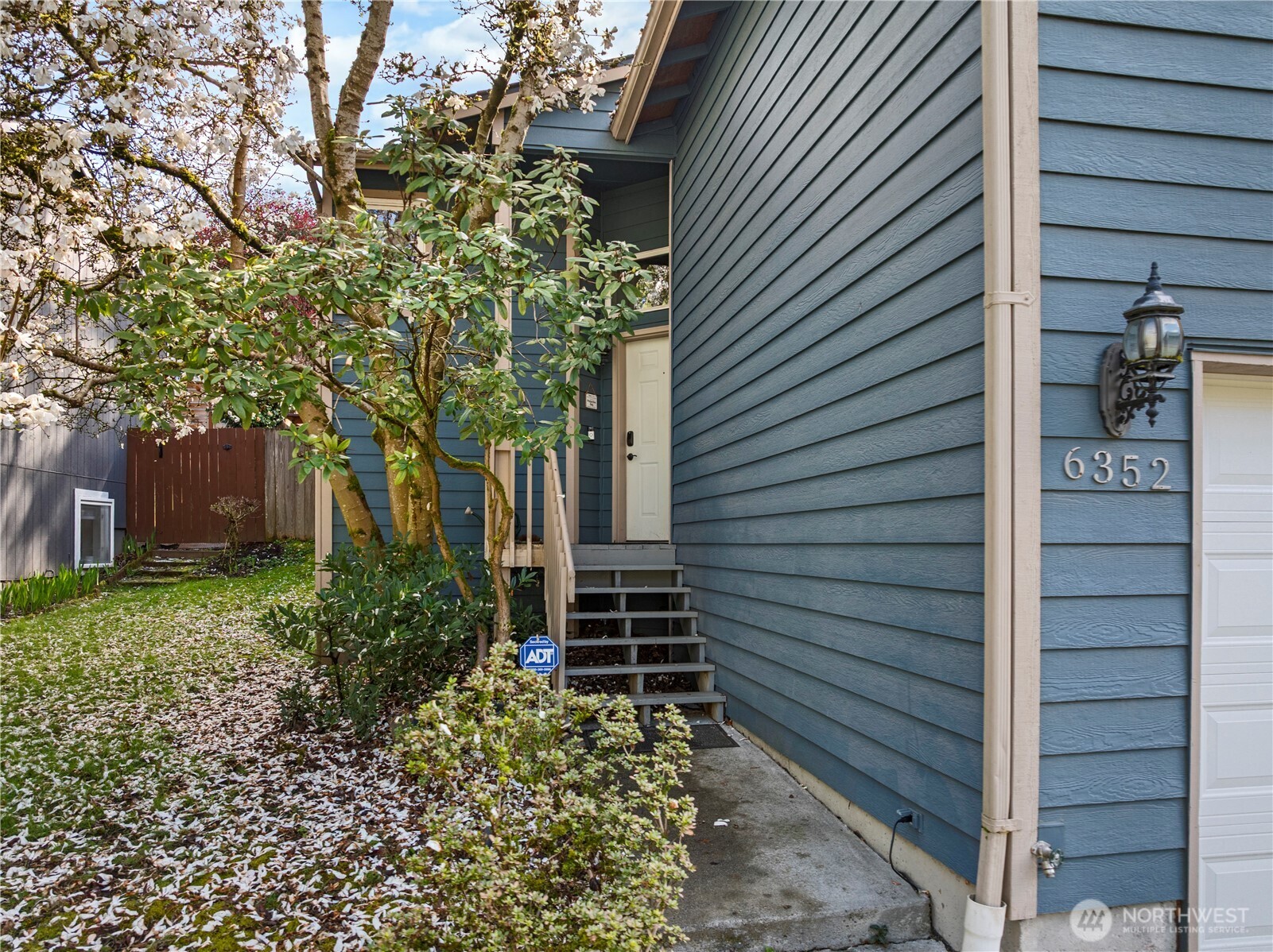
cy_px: 476
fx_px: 882
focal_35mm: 24
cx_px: 636
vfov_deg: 56.7
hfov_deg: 71.6
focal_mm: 12.29
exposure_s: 1/15
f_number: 2.8
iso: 210
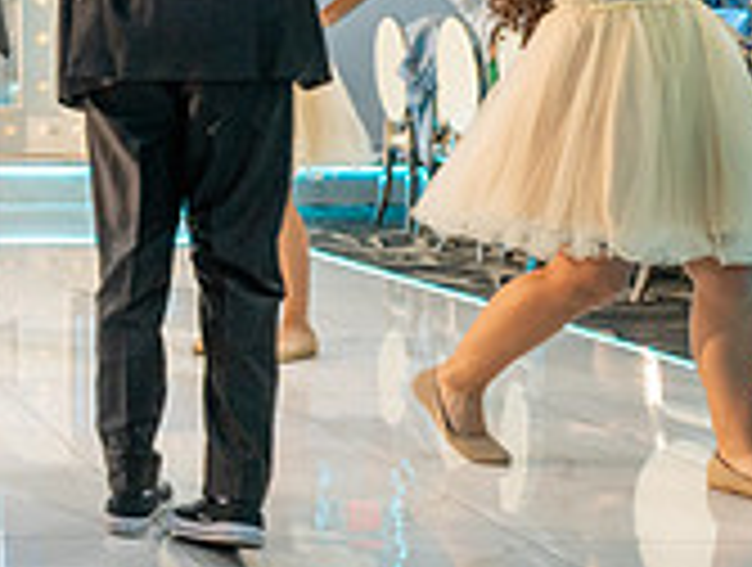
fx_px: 1742
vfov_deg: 18.2
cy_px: 70
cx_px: -509
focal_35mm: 80
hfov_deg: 19.6
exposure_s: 1/125
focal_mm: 24
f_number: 5
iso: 1000
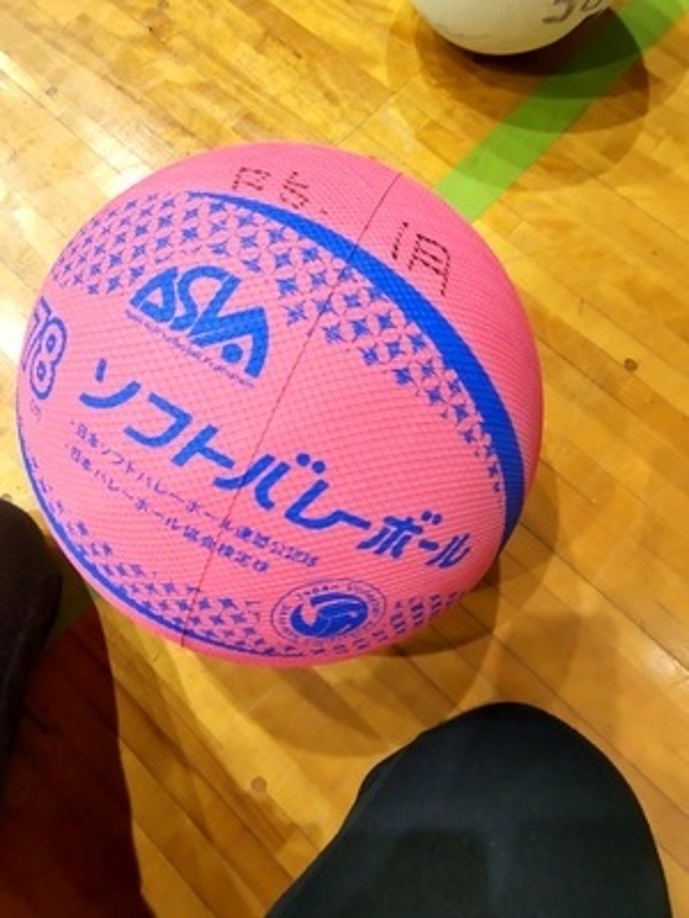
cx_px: 344
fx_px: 478
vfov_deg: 87.8
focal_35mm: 18
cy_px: 459
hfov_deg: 71.6
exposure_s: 1/30
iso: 294
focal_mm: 2.65
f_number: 2.4
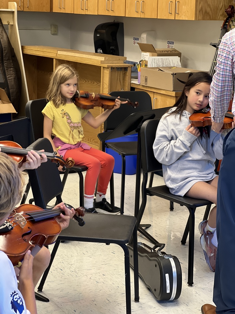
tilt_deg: -11.8
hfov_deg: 19.1
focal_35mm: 77
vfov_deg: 25.3
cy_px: 157
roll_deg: -1.0
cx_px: 118
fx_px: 697
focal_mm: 9
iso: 320
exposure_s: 1/40
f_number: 2.8
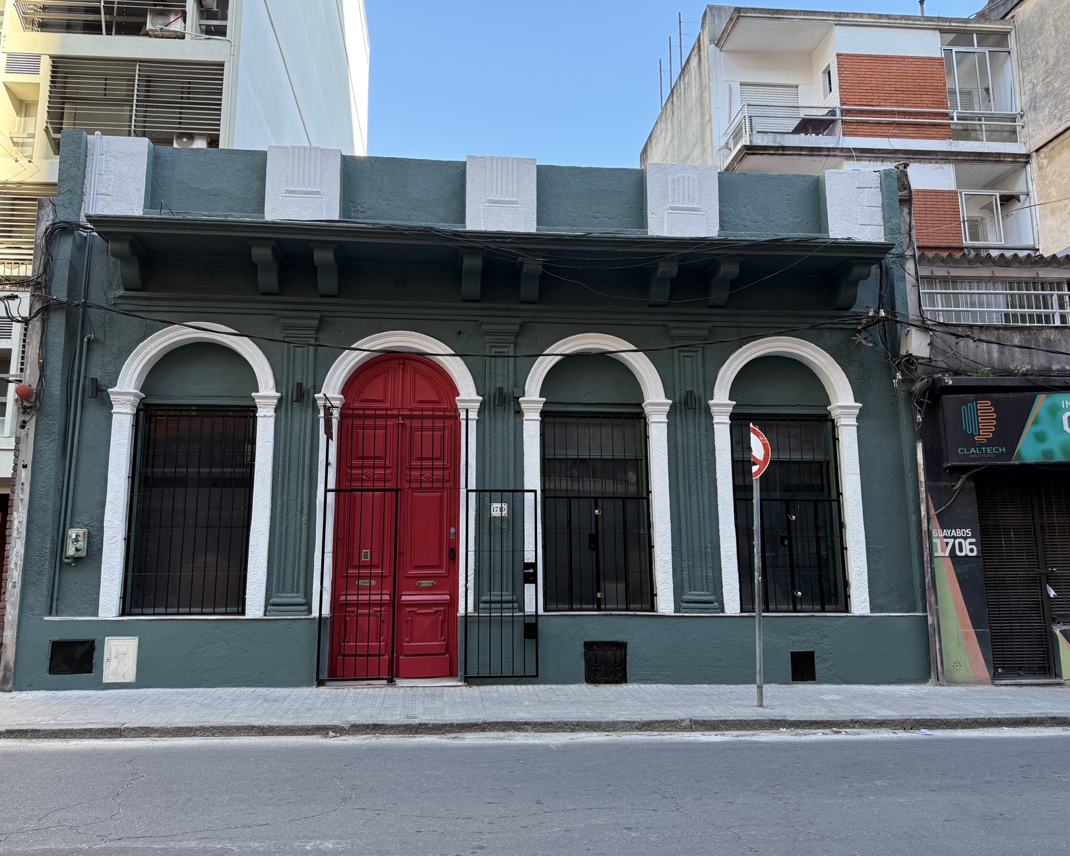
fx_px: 823
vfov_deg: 54.9
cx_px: 517
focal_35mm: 26
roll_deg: +0.4
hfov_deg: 66.0
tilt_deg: +9.4
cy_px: 413
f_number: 1.78
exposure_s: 1/233
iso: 100
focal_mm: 6.76
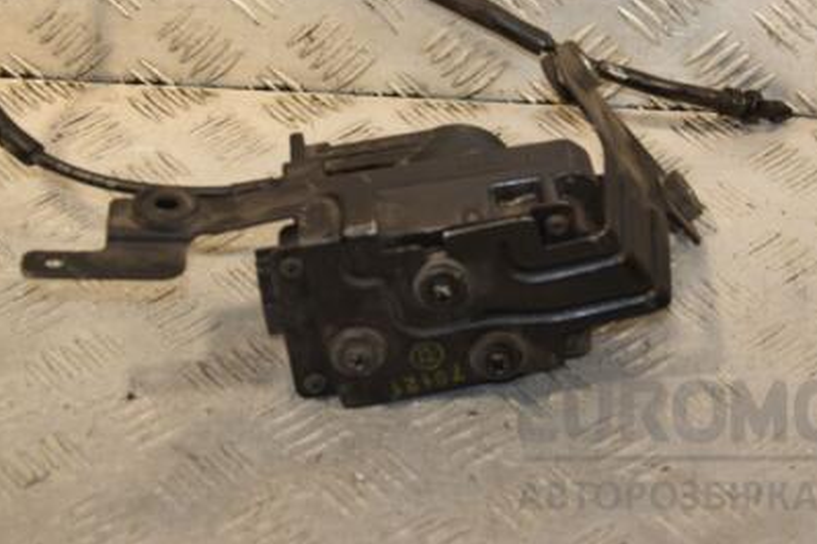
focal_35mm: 102
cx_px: 478
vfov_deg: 13.4
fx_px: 2308
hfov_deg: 20.1
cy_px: 138
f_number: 5.6
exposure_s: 1/200
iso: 800
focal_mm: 45
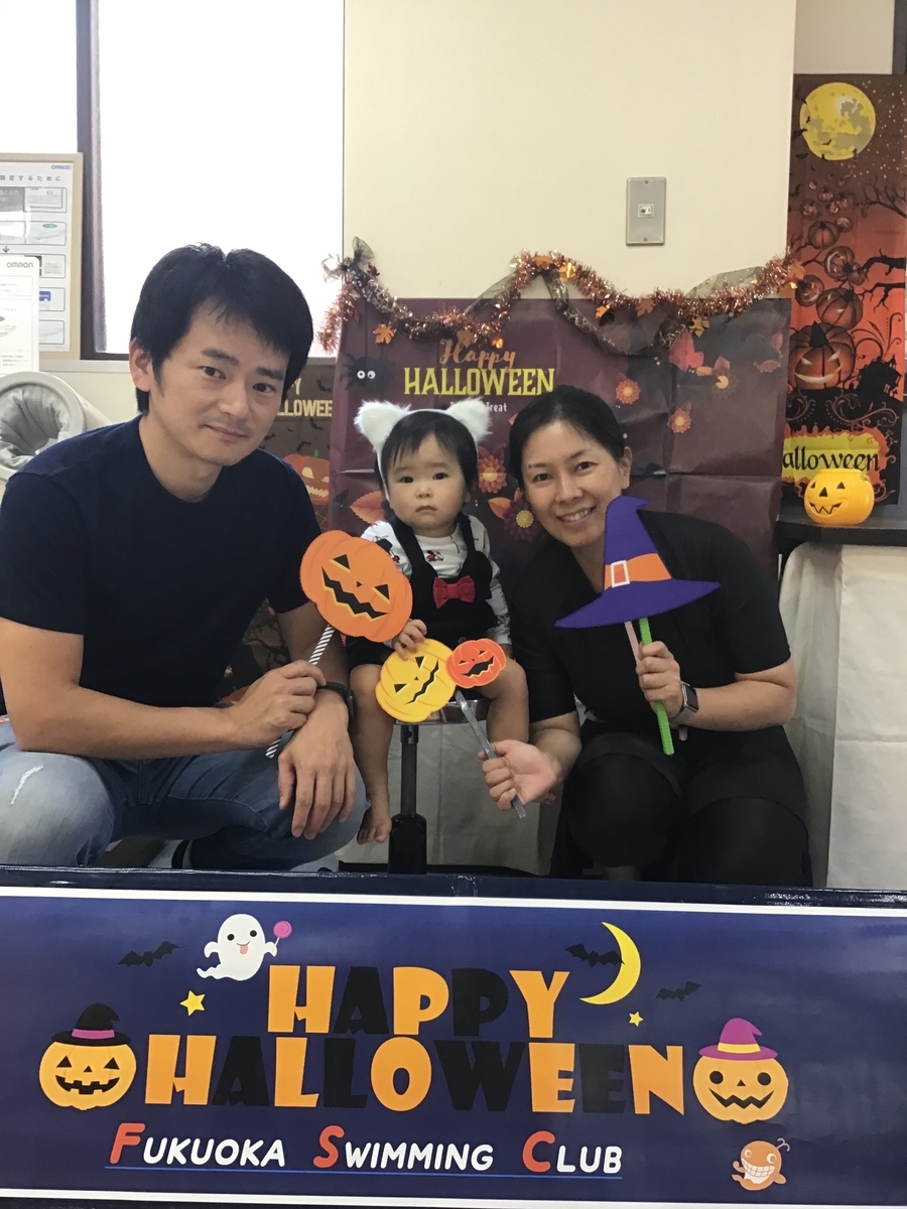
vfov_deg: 58.4
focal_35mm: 31
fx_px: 1083
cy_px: 604
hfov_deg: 45.4
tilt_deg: -5.4
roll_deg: +1.1
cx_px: 454
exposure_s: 1/30
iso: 80
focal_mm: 3.3
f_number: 2.4
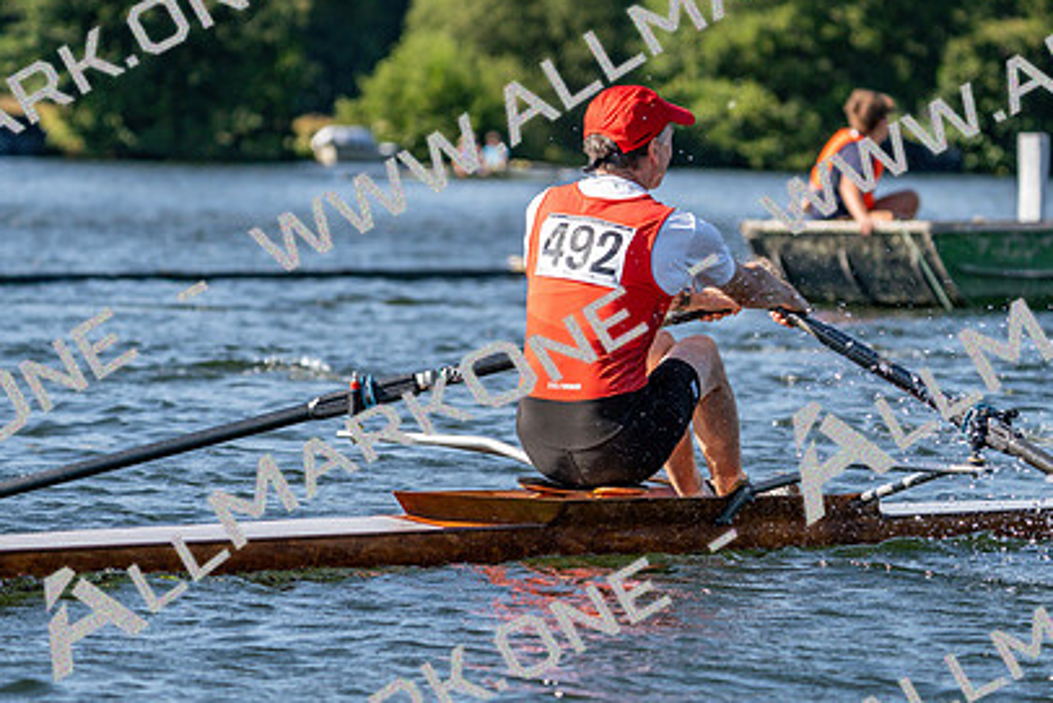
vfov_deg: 4.8
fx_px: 8368
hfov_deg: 7.2
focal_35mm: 286
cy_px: 279
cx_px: 571
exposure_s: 1/1600
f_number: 5.6
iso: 320
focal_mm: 200
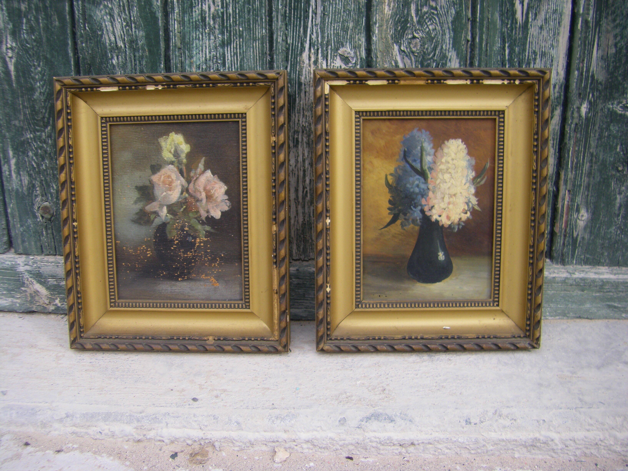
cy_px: 236
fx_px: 689
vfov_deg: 37.7
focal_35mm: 38
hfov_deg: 49.0
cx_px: 314
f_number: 3.5
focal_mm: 6.3
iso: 64
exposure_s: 1/125
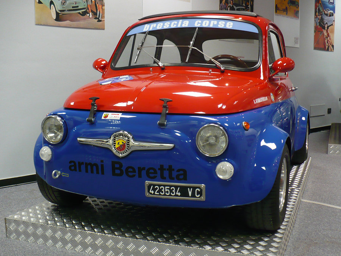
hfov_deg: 50.1
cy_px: 128
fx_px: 364
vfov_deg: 38.7
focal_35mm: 37
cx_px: 170
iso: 200
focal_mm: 6.1
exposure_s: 1/20
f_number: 2.8
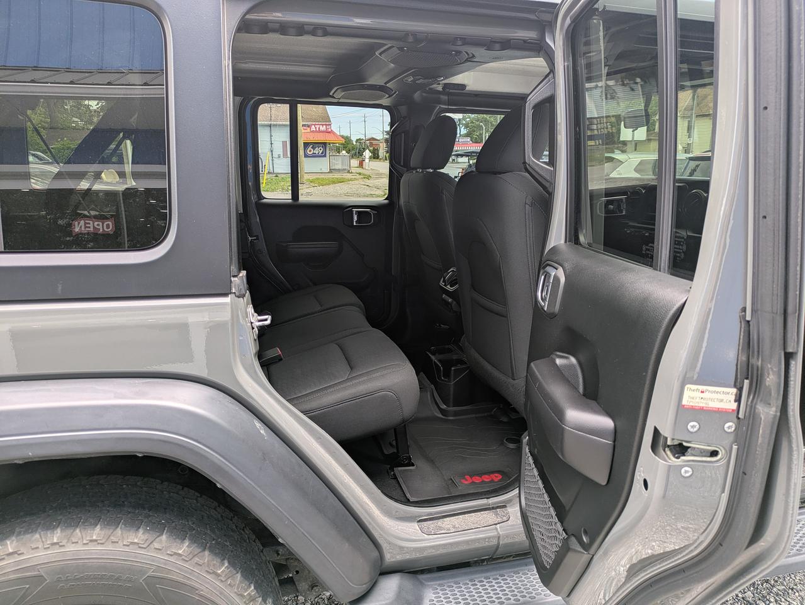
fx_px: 582
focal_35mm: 25
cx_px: 402
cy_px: 302
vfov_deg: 54.9
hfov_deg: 69.4
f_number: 1.89
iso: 44
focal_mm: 5.43
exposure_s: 1/221
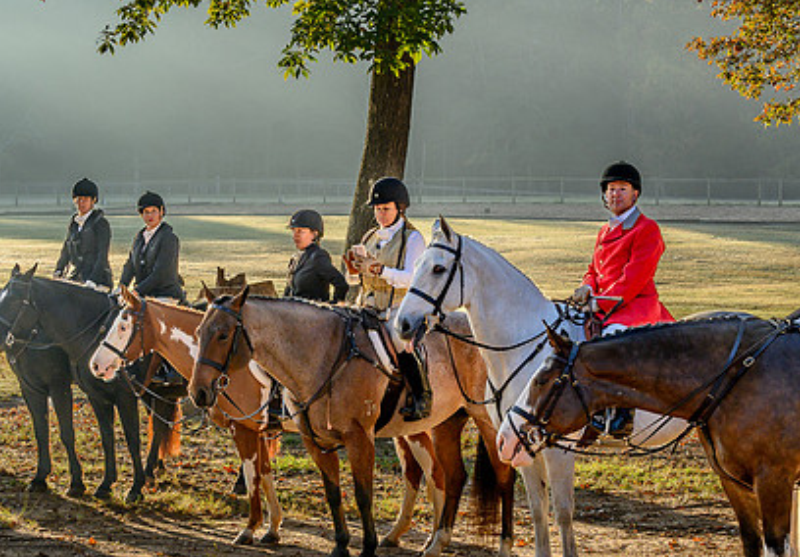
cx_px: 418
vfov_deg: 12.8
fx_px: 2478
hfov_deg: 18.3
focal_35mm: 110
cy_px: 347
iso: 200
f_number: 8
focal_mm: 50
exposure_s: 1/125
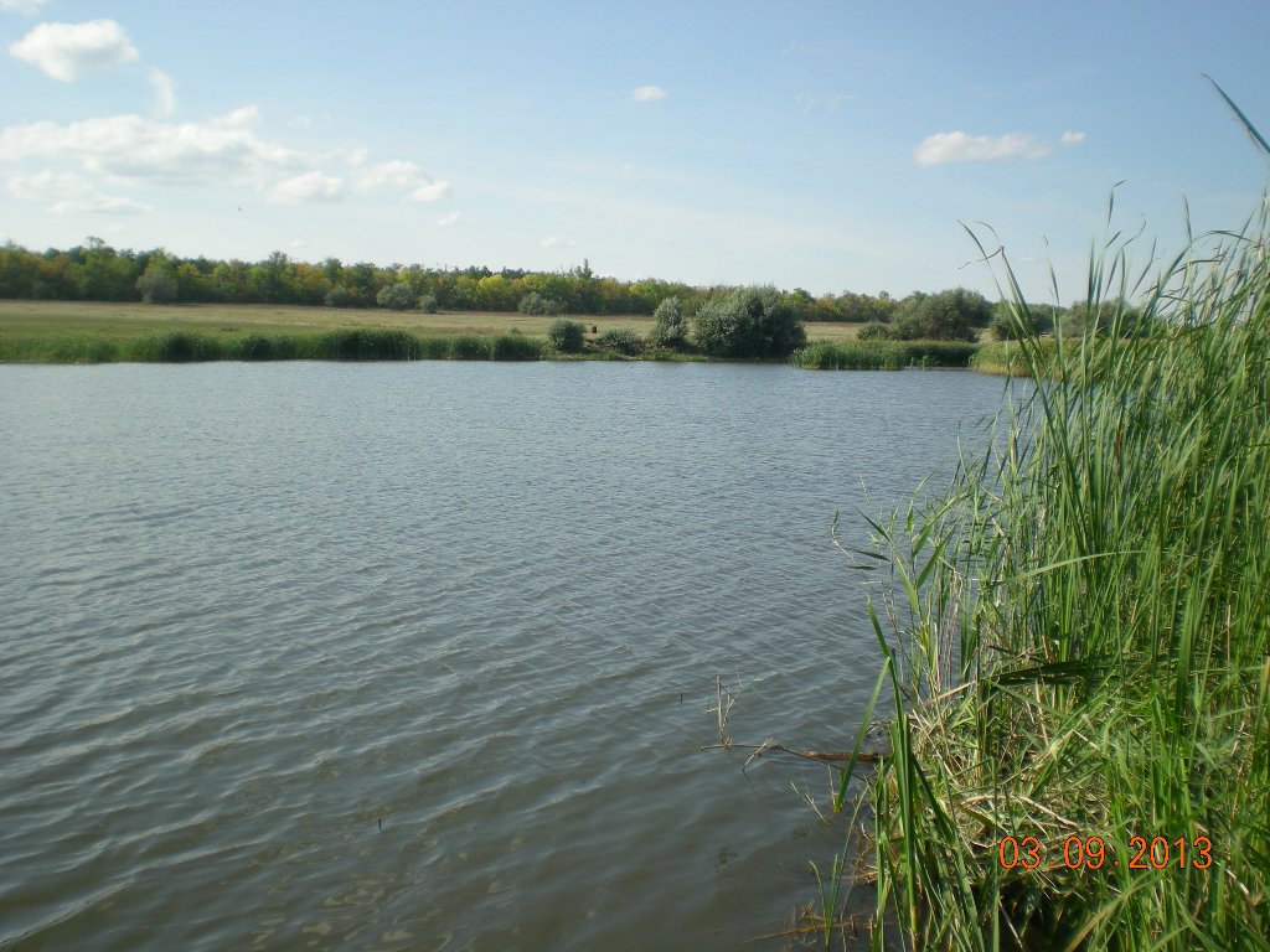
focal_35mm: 38
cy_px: 476
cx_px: 635
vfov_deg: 37.7
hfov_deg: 49.0
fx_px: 1394
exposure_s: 1/306
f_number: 4.6
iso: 50
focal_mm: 6.3
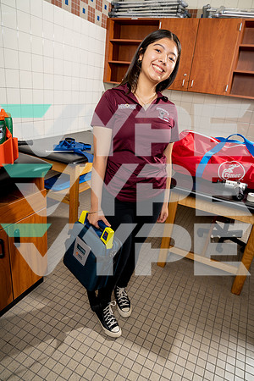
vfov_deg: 73.7
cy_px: 190
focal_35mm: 24
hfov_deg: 53.1
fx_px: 254
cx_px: 127
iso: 250
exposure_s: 1/250
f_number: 6.3
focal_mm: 24
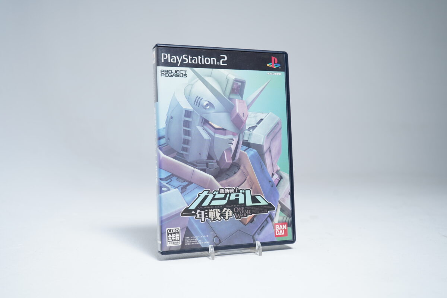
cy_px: 149
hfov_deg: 50.7
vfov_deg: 35.1
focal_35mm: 38
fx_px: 472
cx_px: 224
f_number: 6.3
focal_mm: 38
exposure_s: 1/5
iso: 160
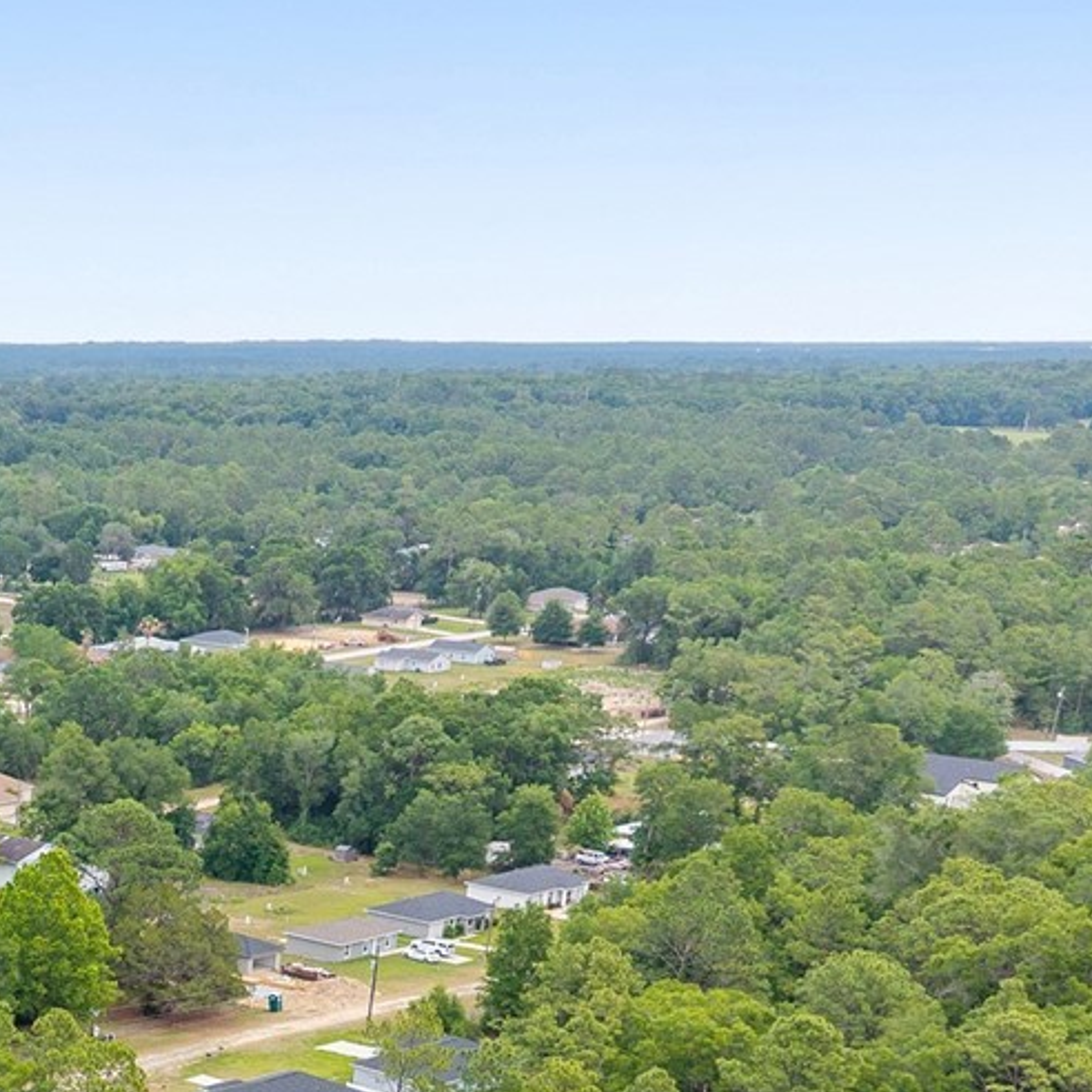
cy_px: 1128
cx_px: -522
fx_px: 2463
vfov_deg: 23.8
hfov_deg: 21.3
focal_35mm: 69
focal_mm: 8.67
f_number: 1.8
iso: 200
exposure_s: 1/640
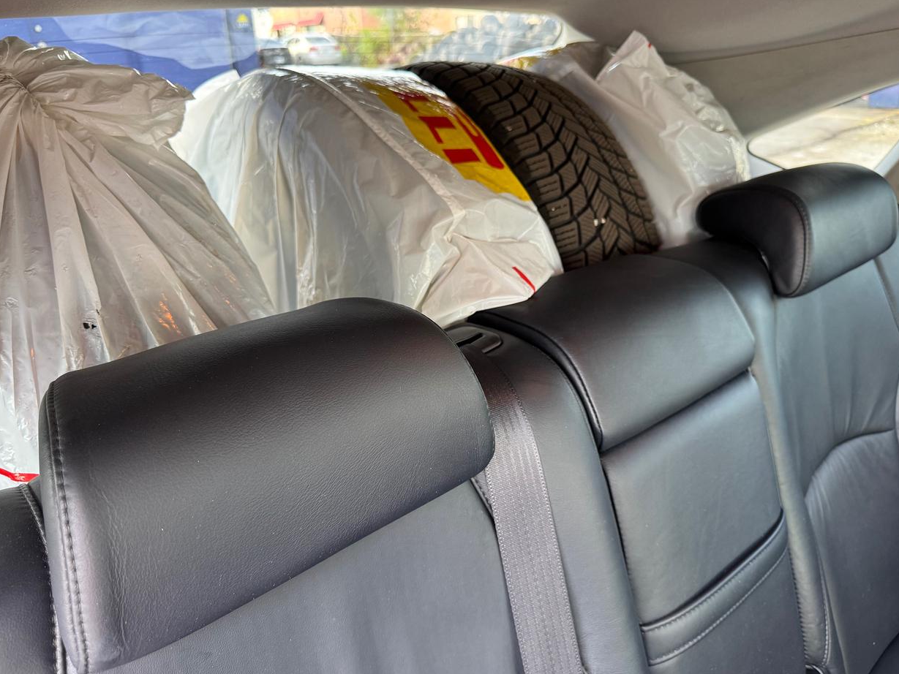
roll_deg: +1.5
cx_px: 452
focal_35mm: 25
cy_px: 348
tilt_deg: -22.2
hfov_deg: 69.4
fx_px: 649
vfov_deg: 54.9
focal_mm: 6.76
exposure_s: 1/60
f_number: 1.78
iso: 250
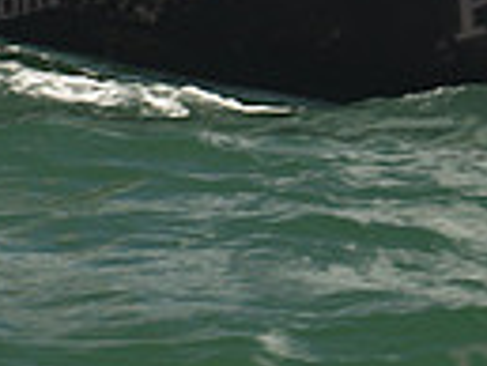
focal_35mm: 337
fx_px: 4746
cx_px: 257
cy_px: -202
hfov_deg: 5.9
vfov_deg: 4.4
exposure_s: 1/800
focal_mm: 78
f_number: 5
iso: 250
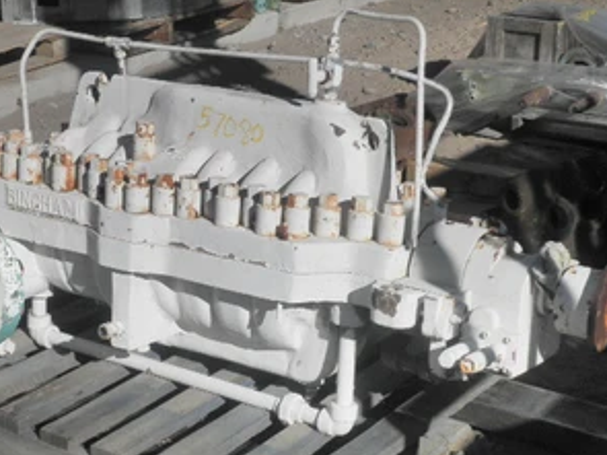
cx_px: 243
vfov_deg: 18.4
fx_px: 1402
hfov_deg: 24.4
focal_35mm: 80
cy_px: 307
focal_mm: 10.5
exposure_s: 1/250
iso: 64
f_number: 10.7
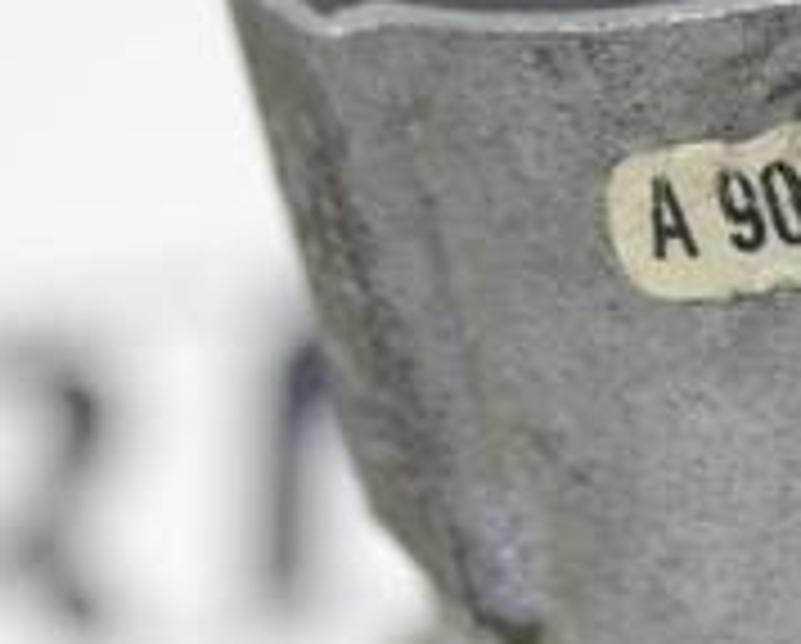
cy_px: 189
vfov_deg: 8.8
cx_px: 990
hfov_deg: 10.7
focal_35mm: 177
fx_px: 4195
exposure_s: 1/200
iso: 400
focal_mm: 35
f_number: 5
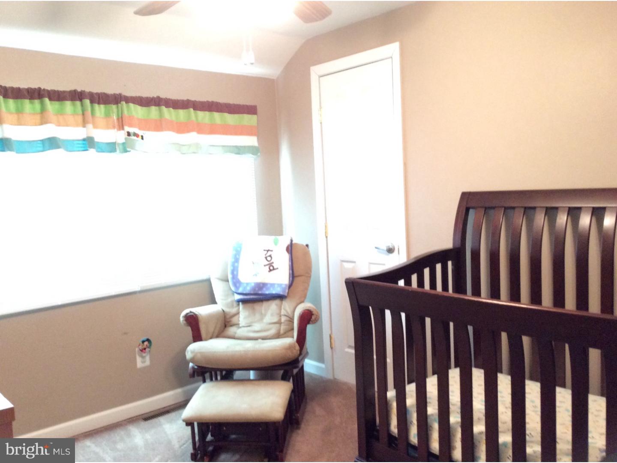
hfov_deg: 56.8
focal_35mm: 32
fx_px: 570
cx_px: 308
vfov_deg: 44.2
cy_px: 232
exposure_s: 1/15
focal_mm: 3.3
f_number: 2.4
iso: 250
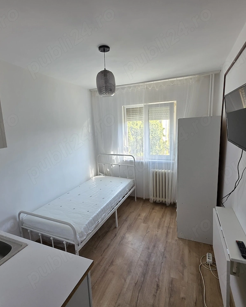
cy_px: 154
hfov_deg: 77.0
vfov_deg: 89.6
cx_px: 119
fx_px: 155
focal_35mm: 17
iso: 40
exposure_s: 1/100
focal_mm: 2.2
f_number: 1.9
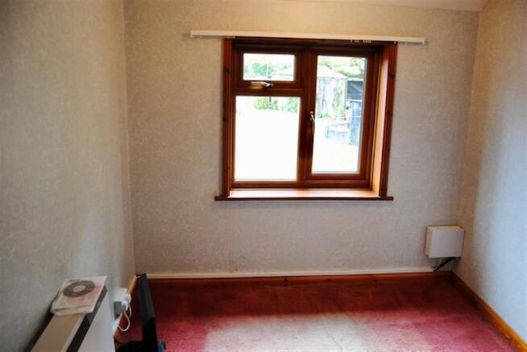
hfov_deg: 67.3
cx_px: 264
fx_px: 395
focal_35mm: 27
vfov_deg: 48.0
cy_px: 176
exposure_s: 1/20
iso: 400
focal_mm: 18
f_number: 3.5
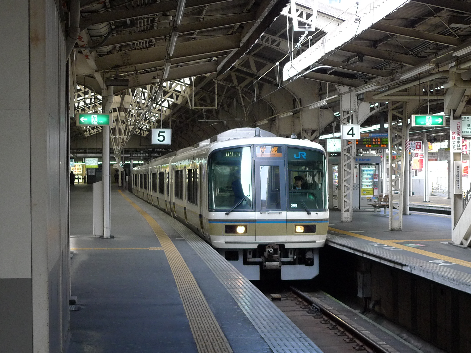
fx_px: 1170
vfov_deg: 17.2
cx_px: 236
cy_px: 176
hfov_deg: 22.8
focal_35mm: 86
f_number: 2.8
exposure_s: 1/125
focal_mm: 12.8
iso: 200
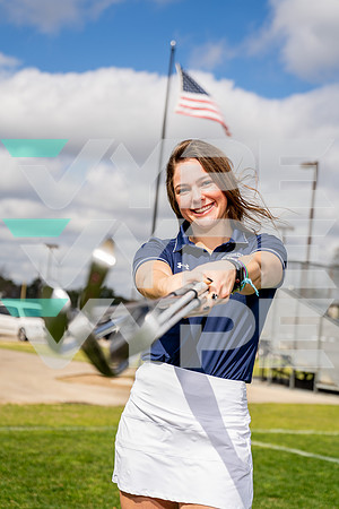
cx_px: 170
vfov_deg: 31.4
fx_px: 904
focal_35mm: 64
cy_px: 254
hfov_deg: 21.2
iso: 100
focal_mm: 64
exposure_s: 1/1250
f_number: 4
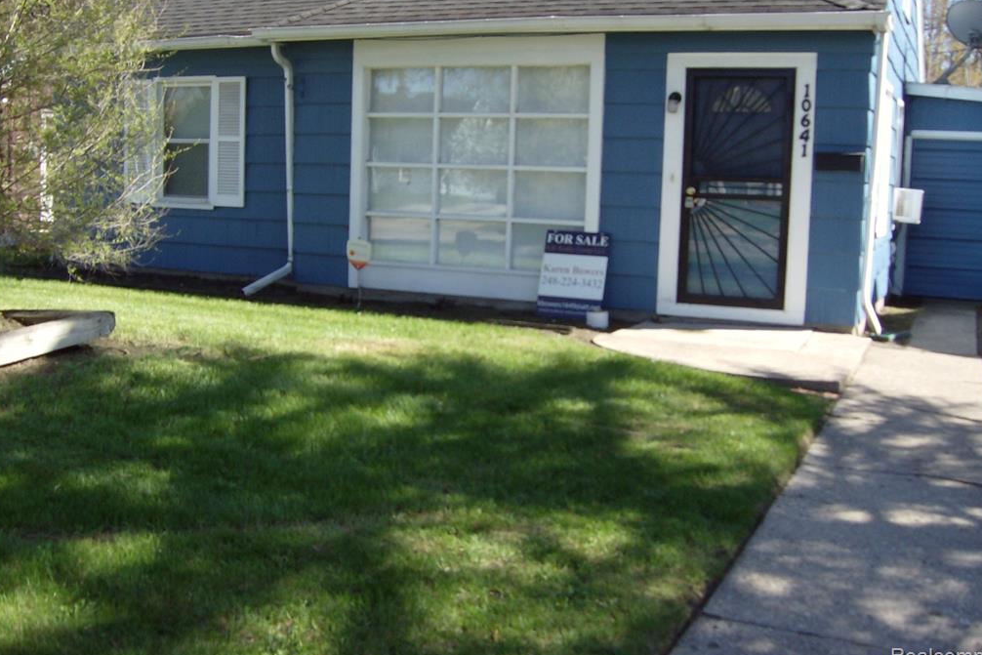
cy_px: 300
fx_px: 1037
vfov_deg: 35.0
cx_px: 490
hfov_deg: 50.7
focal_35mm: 38
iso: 100
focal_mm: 6
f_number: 4.7
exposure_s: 1/238
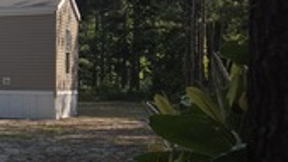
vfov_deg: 12.2
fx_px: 756
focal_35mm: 99
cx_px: -253
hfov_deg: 17.1
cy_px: 68
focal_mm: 5.4
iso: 25
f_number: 1.8
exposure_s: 1/1205
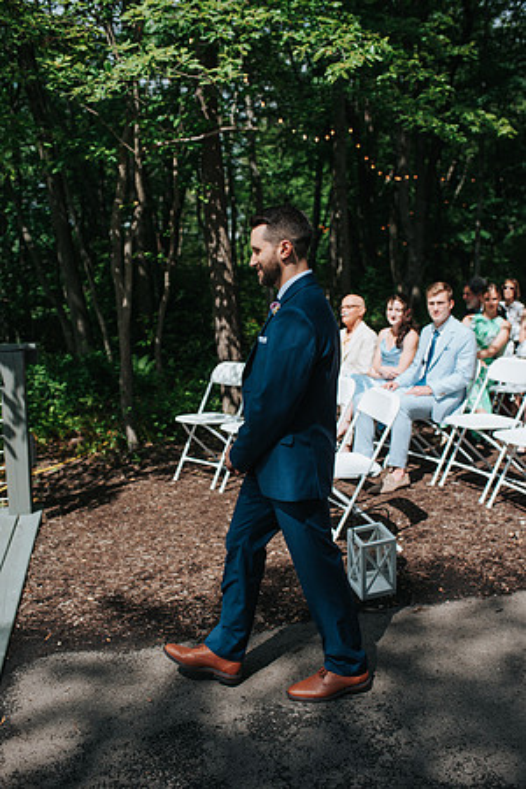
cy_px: 394
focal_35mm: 35
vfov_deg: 54.4
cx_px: 263
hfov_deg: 37.9
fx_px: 767
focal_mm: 35
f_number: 3.5
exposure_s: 1/1250
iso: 100
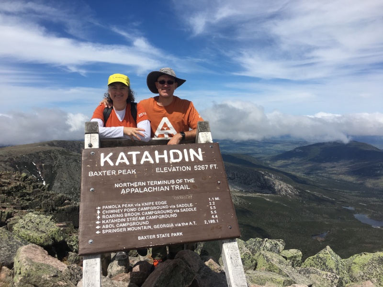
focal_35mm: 29
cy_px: 144
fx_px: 321
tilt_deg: -3.2
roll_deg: +1.6
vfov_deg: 48.2
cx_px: 192
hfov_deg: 61.7
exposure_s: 1/2849
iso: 25
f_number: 2.2
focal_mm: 4.15
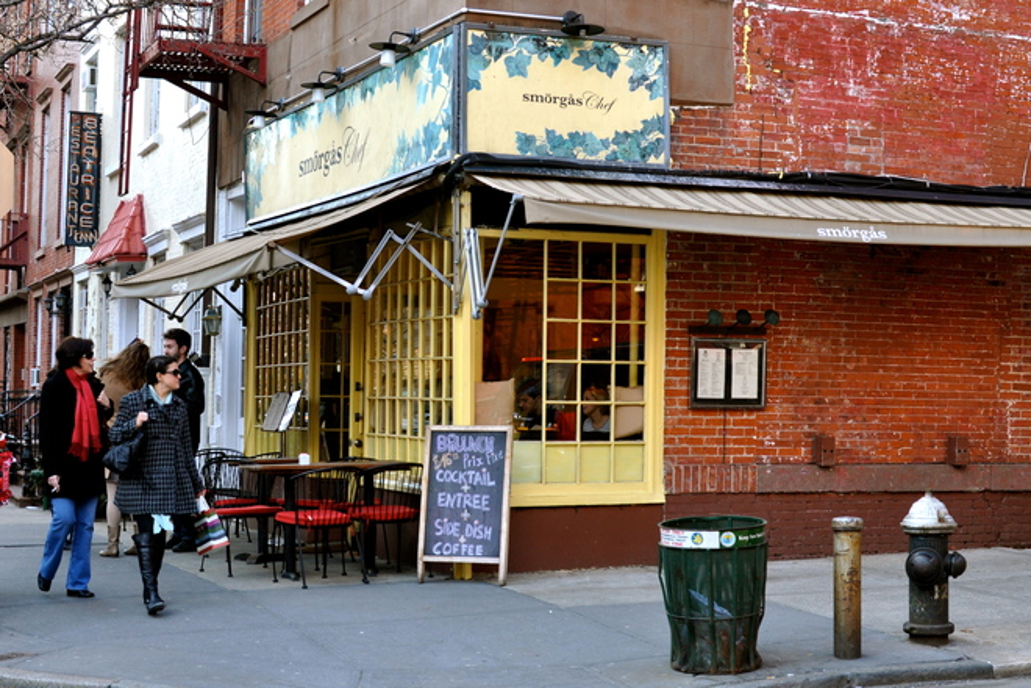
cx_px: 516
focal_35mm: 52
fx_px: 1503
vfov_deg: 25.8
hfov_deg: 37.9
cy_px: 344
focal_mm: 35
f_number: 5.6
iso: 360
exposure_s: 1/125
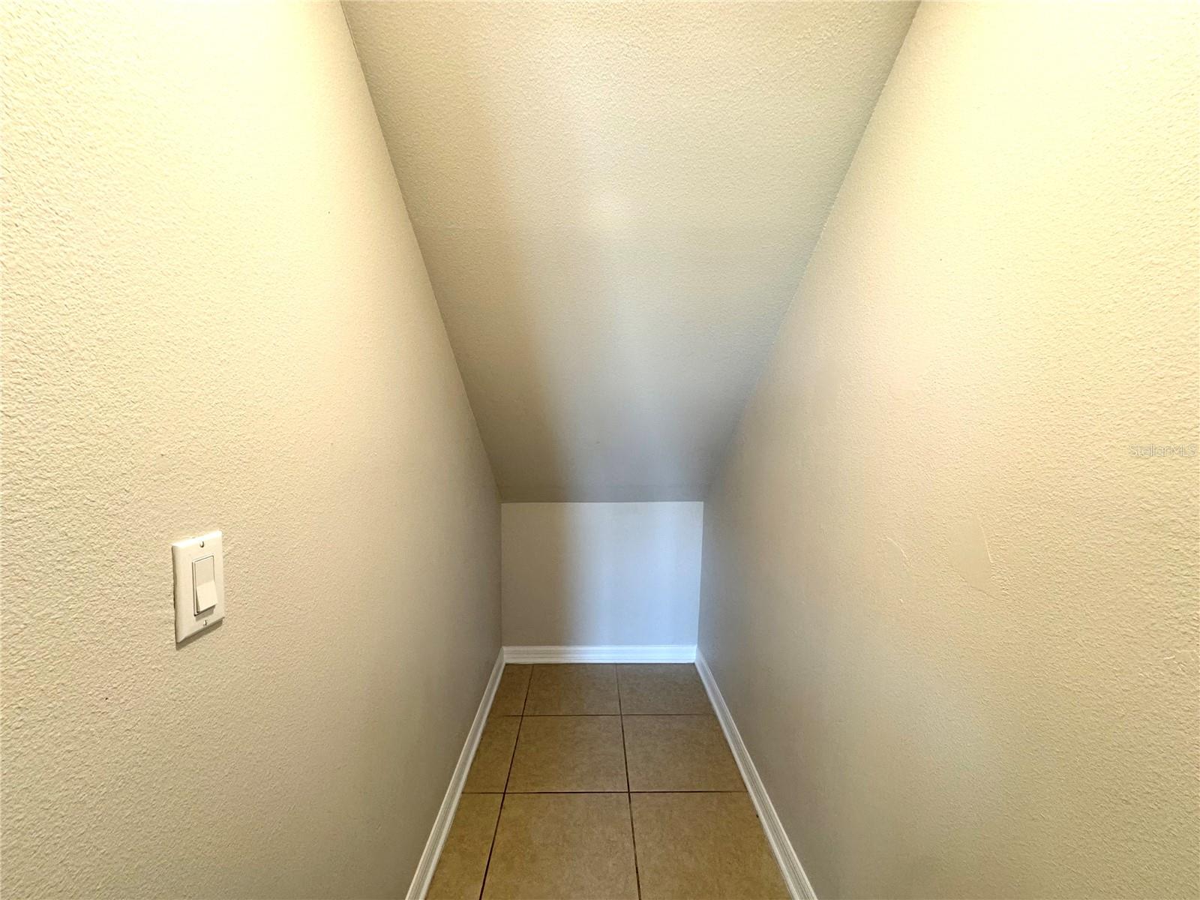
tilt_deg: -3.9
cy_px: 450
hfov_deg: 102.1
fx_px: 485
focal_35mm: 14
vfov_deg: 85.7
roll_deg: -0.9
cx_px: 600
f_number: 2.2
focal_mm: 2.22
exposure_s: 1/60
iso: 200
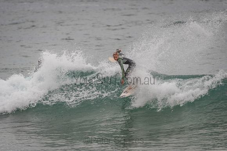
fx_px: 3153
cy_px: 76
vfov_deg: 2.8
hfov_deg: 4.1
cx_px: 114
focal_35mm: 500
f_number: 5.6
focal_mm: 500
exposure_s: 1/320
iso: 180
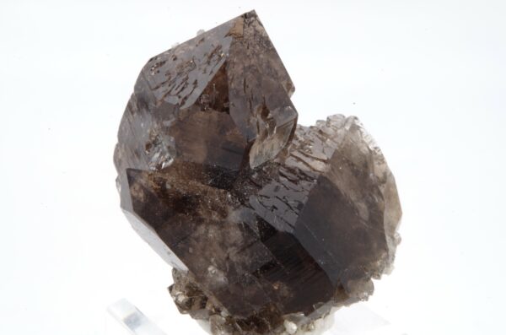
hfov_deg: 24.8
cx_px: 253
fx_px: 1150
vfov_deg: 16.6
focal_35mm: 82
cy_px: 168
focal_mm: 55
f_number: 5.6
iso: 100
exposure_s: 1/2
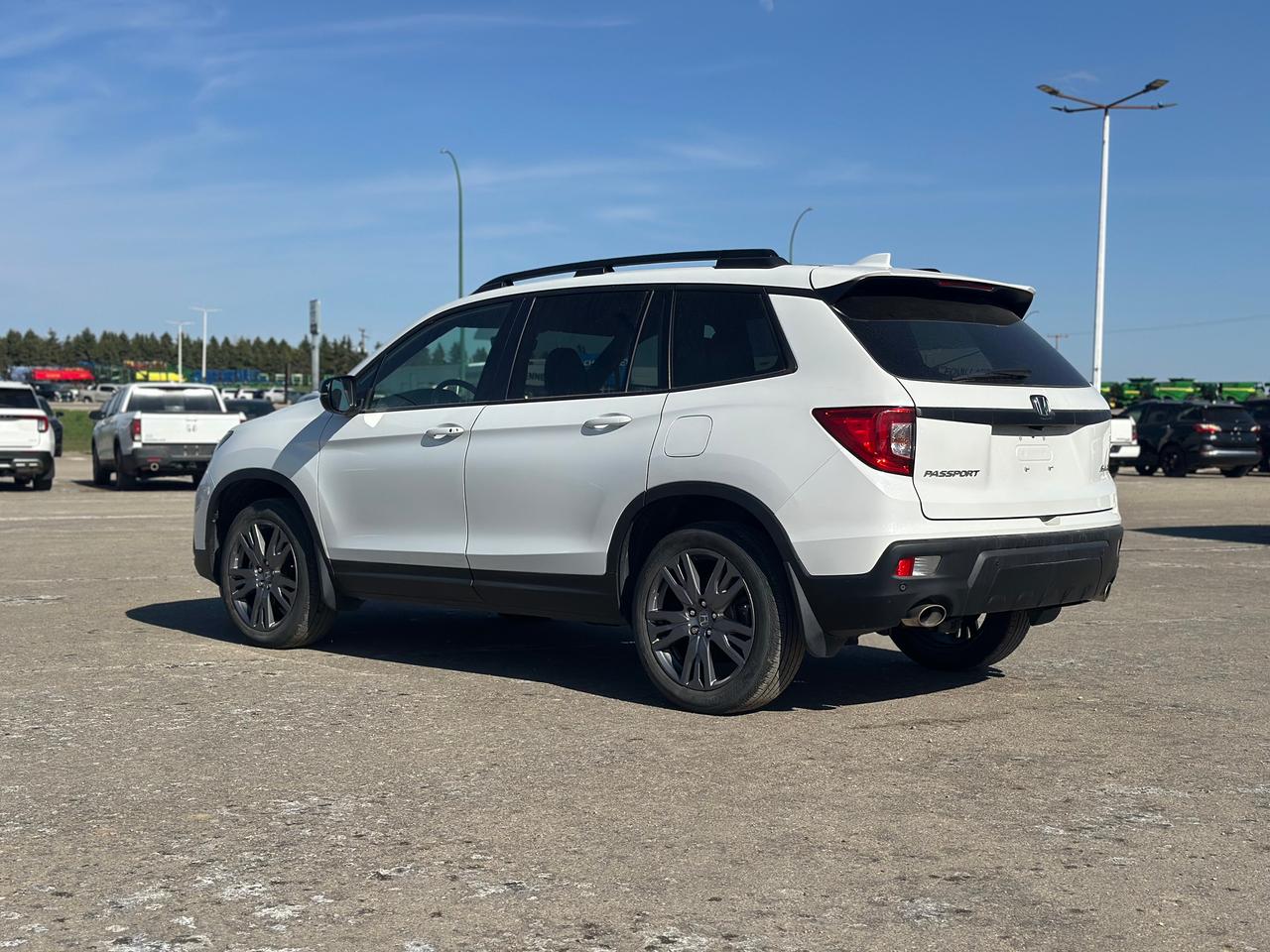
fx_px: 1761
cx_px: 635
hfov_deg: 39.7
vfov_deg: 30.3
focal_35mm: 48
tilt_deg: -2.3
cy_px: 476
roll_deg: -0.5
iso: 100
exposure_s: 1/9804
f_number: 1.78
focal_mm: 6.86
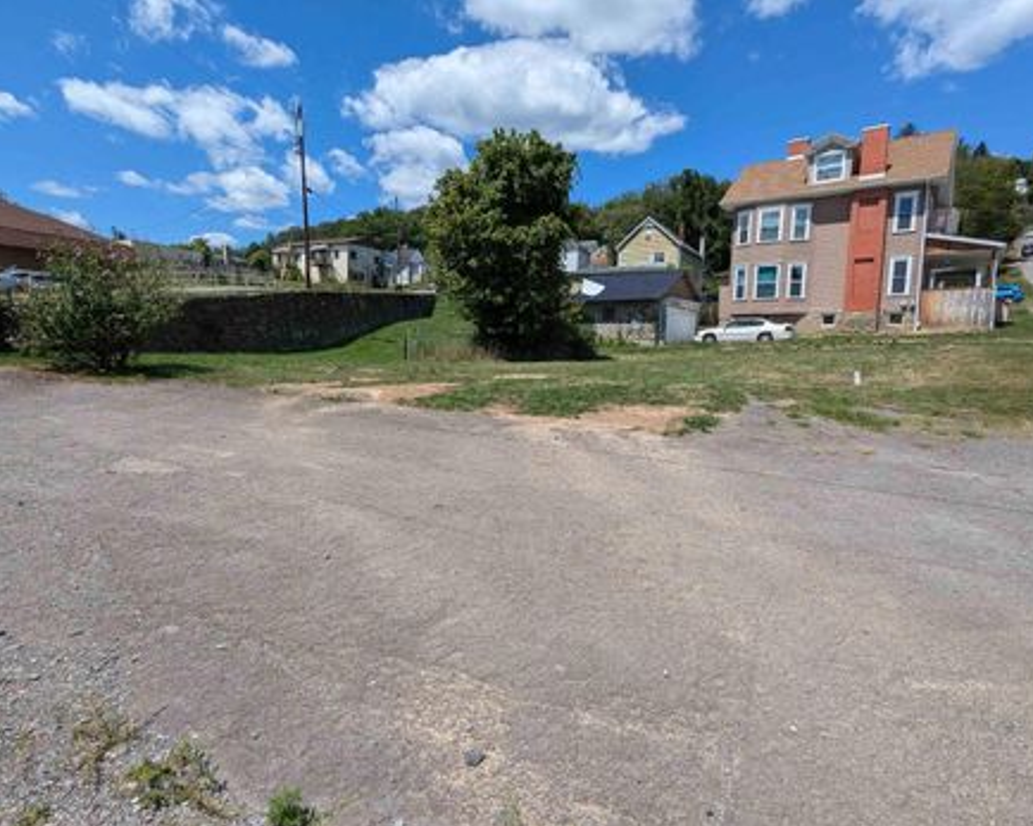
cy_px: 407
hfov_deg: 86.4
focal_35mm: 18
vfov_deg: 73.8
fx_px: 550
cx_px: 516
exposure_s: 1/2398
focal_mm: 2.35
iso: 51
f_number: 2.2
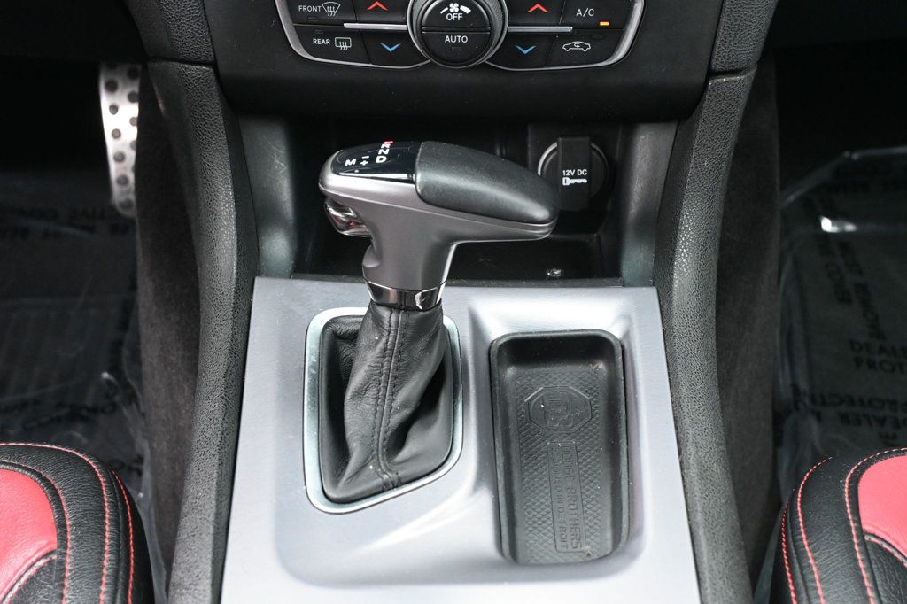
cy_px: 302
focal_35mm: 62
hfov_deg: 32.6
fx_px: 1549
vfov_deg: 22.1
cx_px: 454
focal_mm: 41
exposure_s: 1/125
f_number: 5.6
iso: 2800
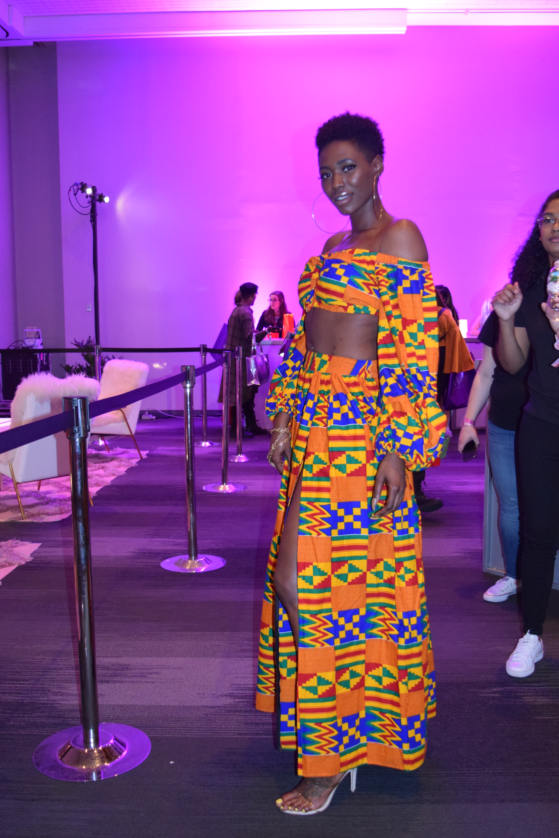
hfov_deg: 36.9
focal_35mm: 36
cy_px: 419
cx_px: 280
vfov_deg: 53.1
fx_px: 838
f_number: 4
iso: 3200
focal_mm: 24
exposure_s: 1/60
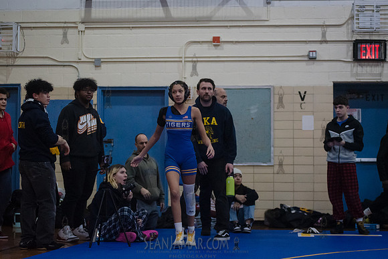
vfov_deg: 16.0
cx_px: 201
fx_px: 920
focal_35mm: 85
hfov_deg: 23.8
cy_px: 130
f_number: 3.2
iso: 6400
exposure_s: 1/400
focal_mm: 80
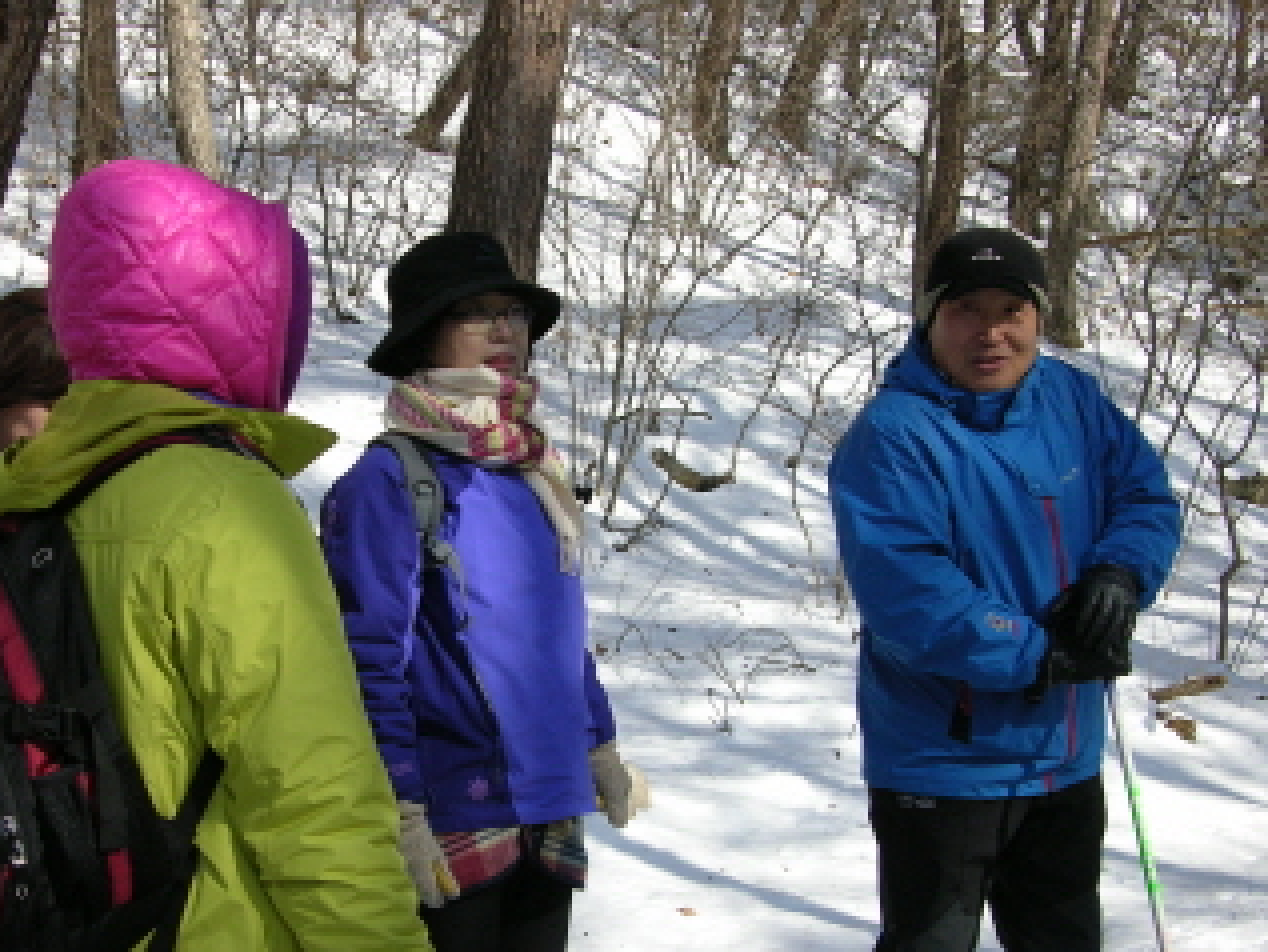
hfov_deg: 37.9
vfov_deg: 29.0
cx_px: 468
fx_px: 1832
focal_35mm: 50
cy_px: 624
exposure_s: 1/850
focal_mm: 9.2
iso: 100
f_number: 2.8
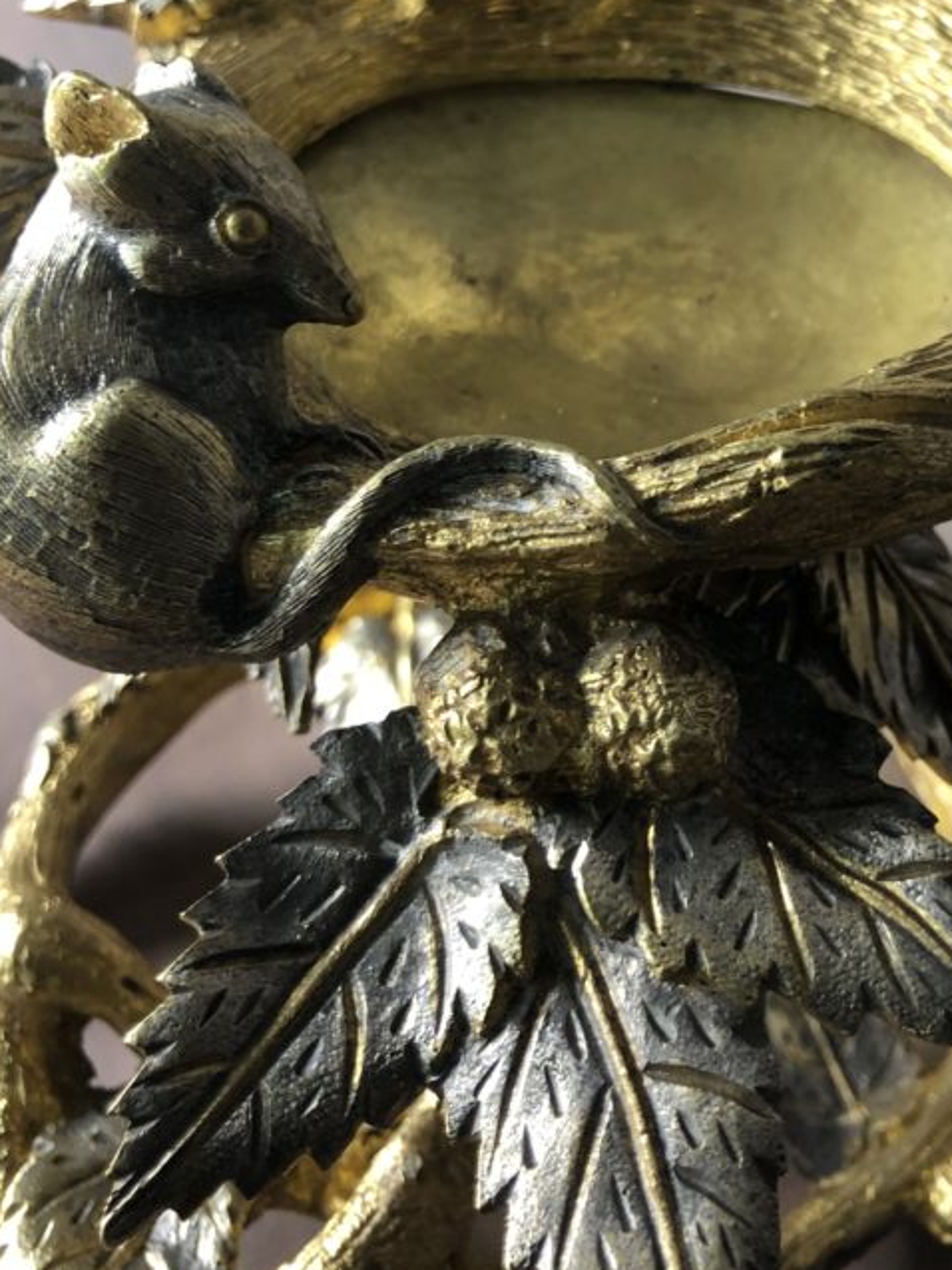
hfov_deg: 31.8
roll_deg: +3.6
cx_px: 663
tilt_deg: -41.3
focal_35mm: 45
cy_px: 307
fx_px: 1650
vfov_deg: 40.8
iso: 40
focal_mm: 4
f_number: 1.8
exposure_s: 1/20
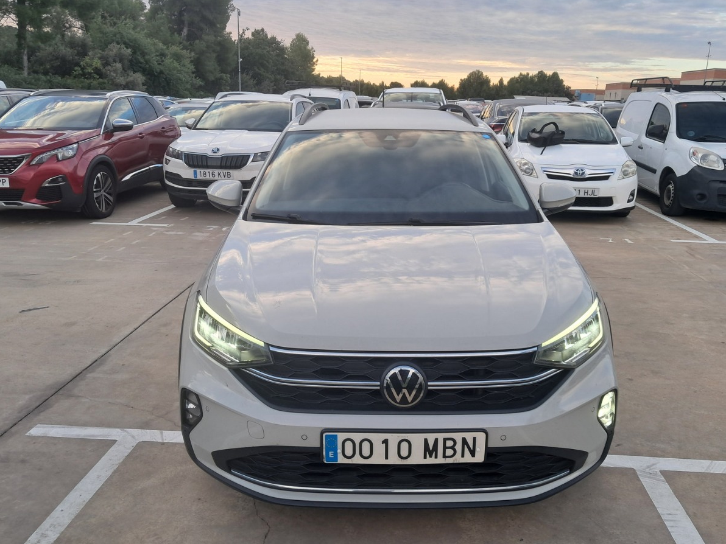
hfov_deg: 61.6
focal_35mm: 29
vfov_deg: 48.2
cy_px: 281
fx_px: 608
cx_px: 378
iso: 50
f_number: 1.8
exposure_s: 1/50
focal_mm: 4
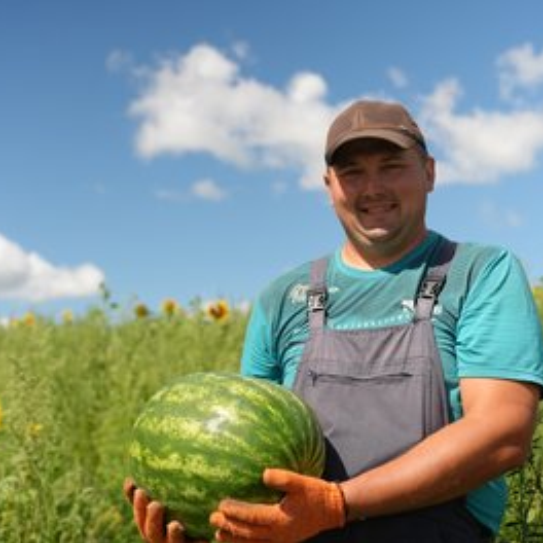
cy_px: 270
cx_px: 286
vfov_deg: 29.6
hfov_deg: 29.5
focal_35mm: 58
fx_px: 1029
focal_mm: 45
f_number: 4
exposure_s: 1/160
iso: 1000
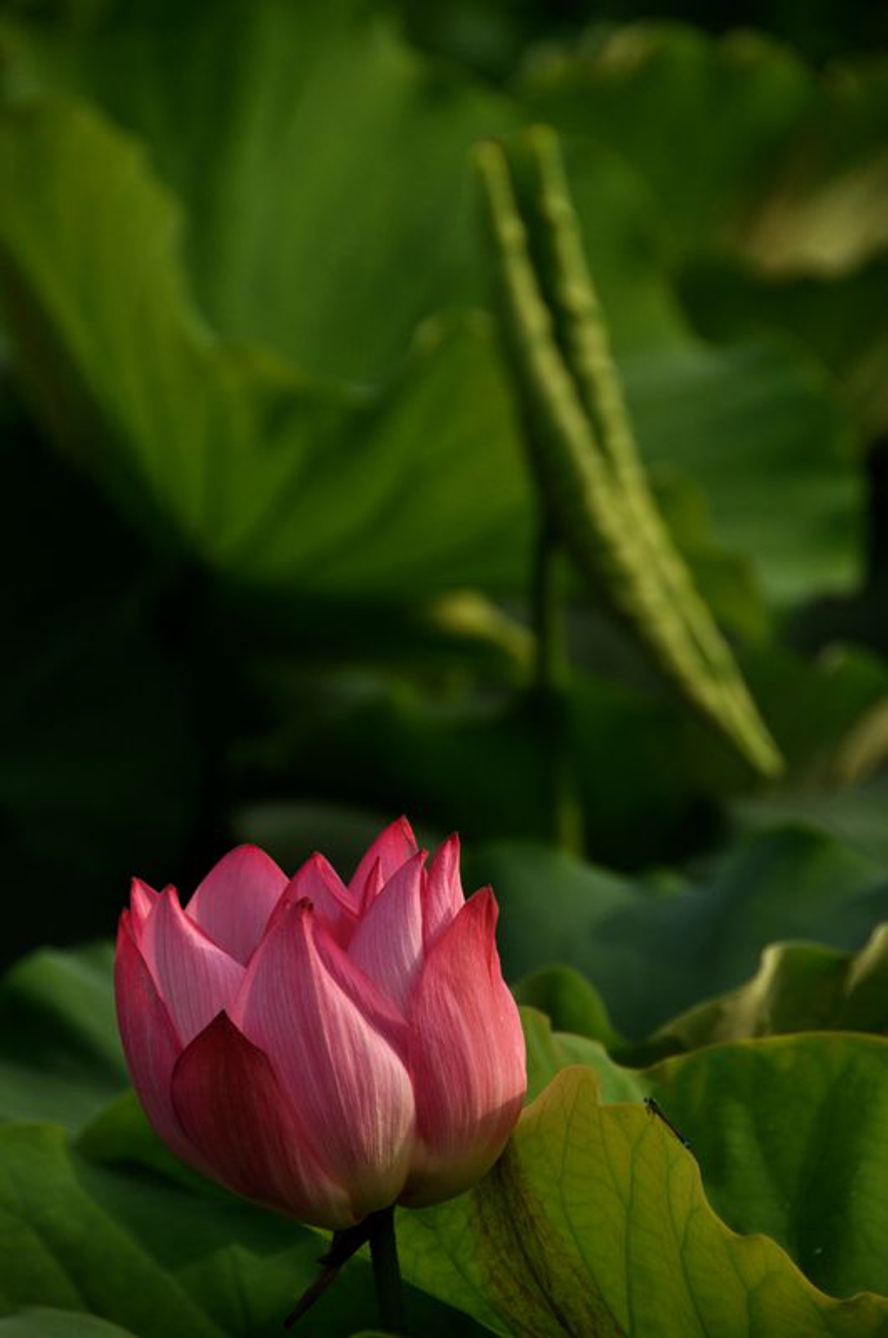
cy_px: 669
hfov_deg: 4.6
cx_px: 444
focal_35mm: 300
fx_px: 11133
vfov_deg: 6.9
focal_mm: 200
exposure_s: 1/1600
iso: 200
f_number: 5.6
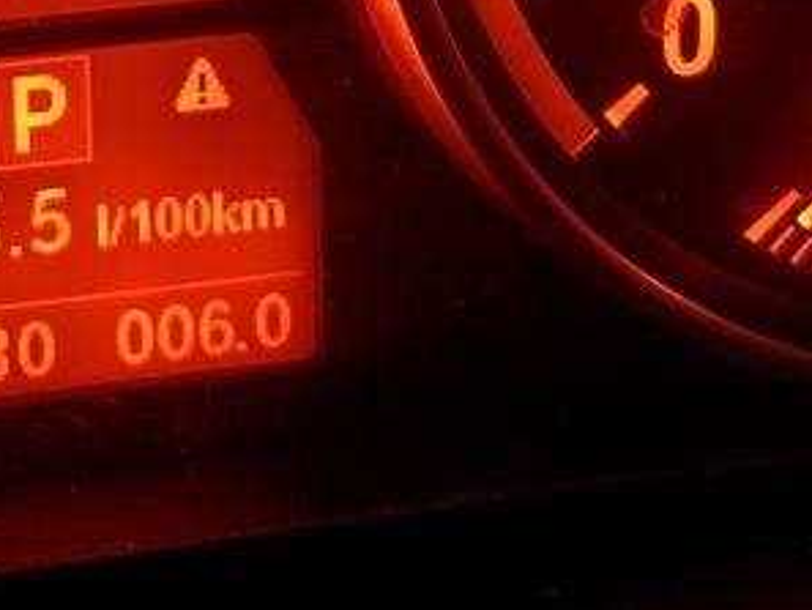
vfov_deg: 13.0
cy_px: -421
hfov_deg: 17.9
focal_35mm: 105
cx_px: -126
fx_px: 2464
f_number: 1.8
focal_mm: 4.25
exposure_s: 1/4
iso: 500
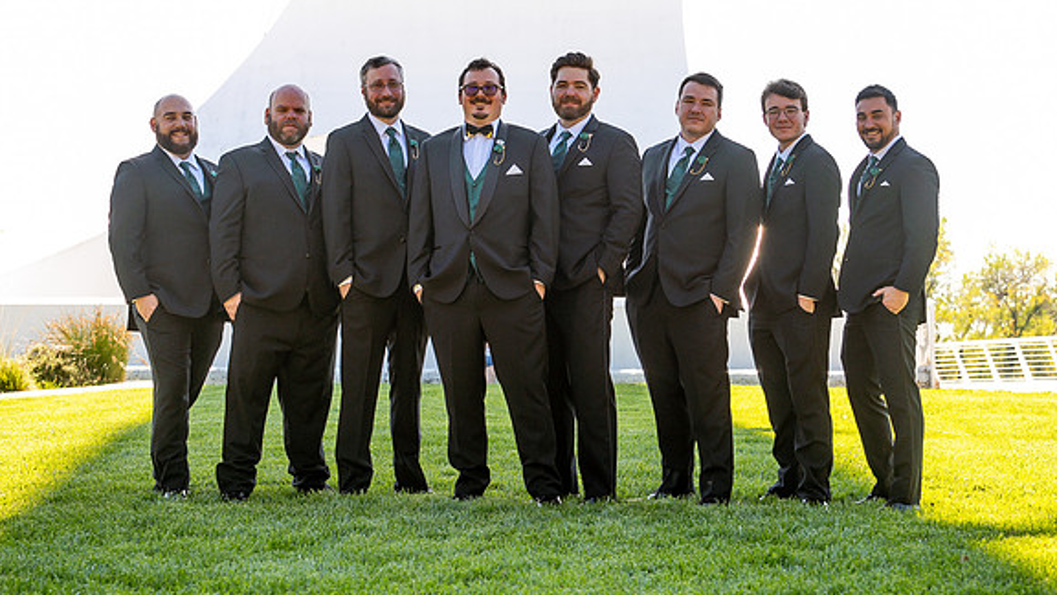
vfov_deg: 11.5
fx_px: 2943
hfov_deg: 20.4
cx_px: 589
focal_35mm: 105
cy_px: 233
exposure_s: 1/400
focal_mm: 80
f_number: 5.6
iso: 400
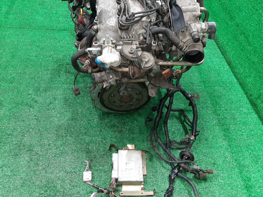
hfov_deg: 67.3
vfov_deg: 53.1
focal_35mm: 26
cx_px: 132
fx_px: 198
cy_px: 98
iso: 239
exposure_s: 1/50
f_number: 1.7
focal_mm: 3.93
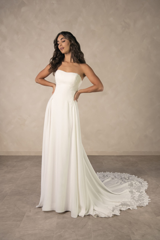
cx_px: 80
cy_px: 120
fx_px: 233
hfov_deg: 37.9
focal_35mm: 35
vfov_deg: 54.4
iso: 1600
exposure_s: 1/200
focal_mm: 35
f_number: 6.3
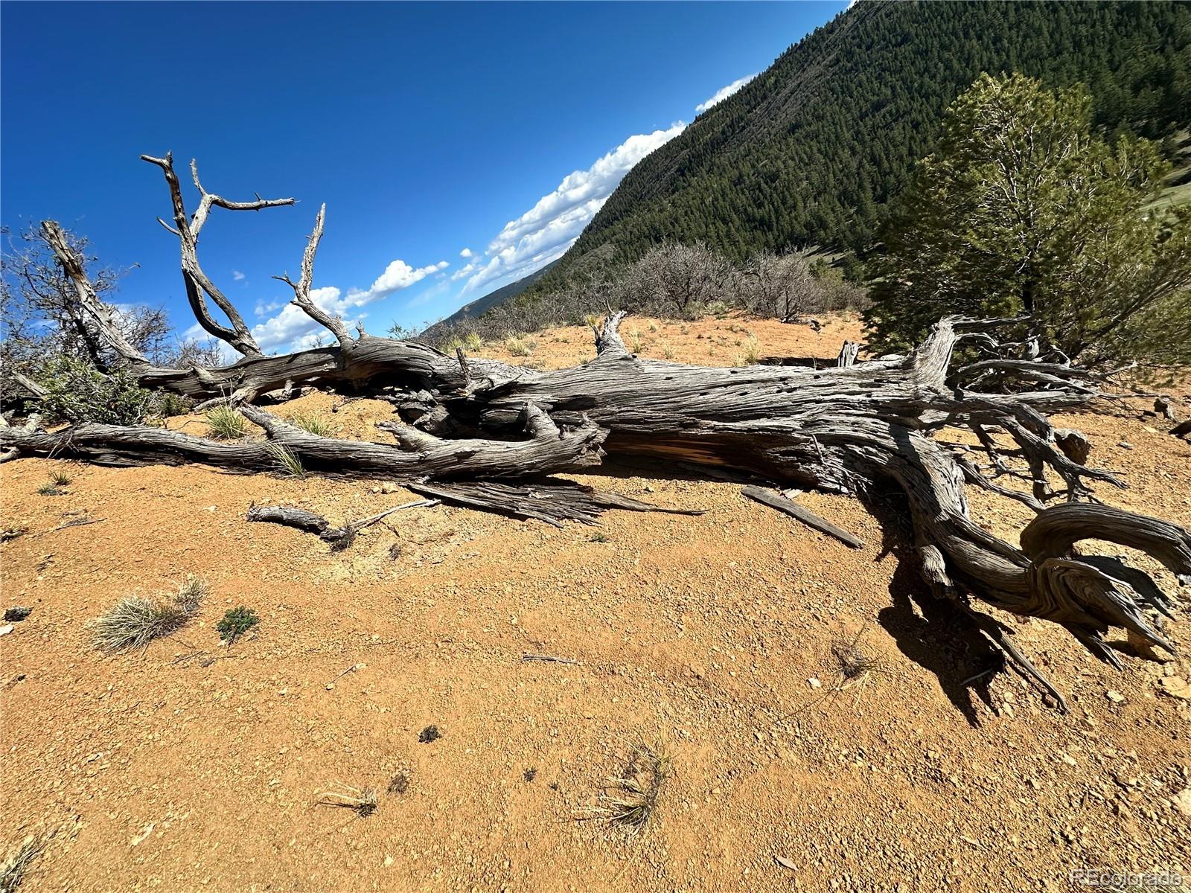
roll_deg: +23.7
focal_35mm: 14
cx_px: 596
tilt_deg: -18.3
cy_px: 446
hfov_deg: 102.1
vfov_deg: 85.7
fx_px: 482
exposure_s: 1/2092
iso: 40
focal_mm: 2.22
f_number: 2.2
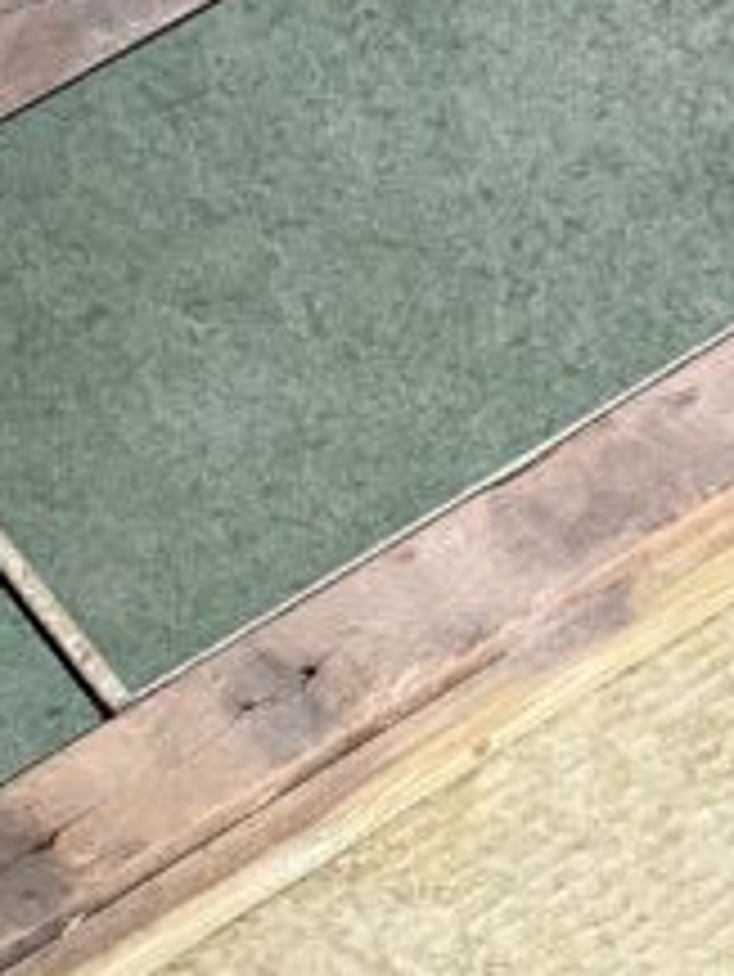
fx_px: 3192
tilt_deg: -70.0
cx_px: 198
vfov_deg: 16.5
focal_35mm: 113
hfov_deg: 13.1
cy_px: 1237
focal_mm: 6.76
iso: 400
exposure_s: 1/60
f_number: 1.78
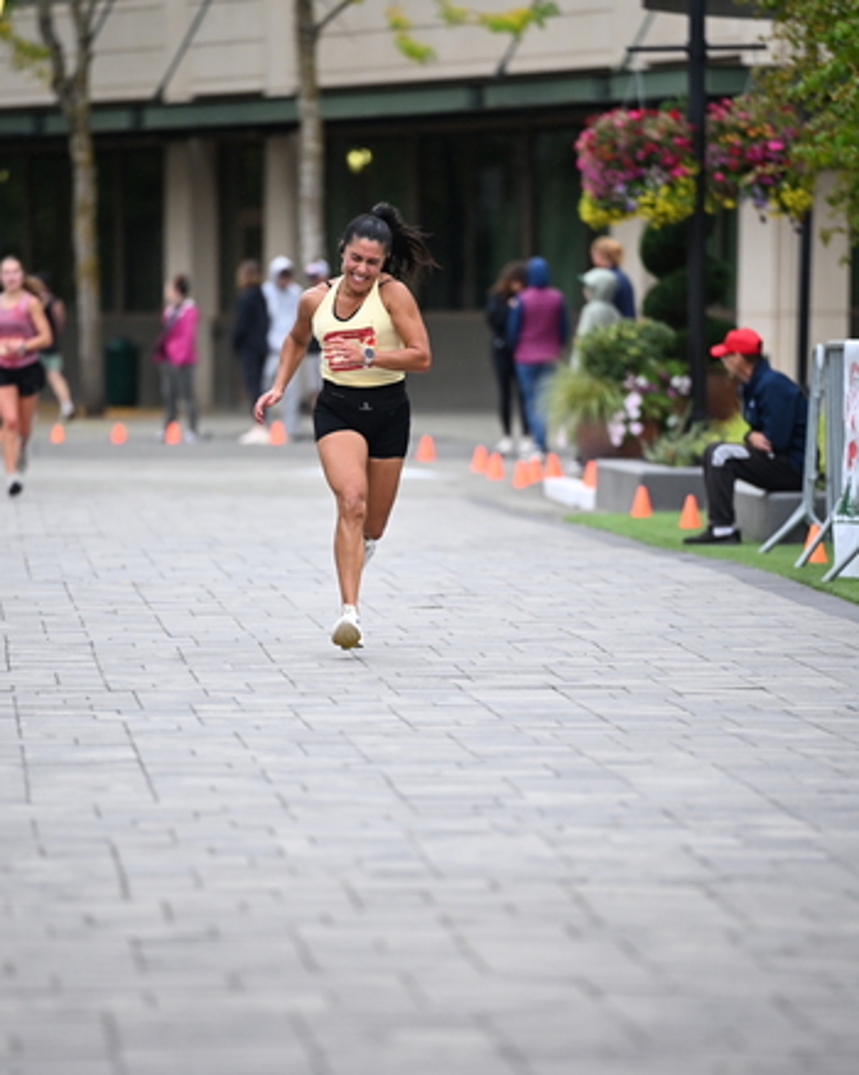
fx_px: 7505
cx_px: 426
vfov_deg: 8.2
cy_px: 550
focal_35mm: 236
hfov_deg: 6.6
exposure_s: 1/1600
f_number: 2.8
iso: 1000
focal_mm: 200
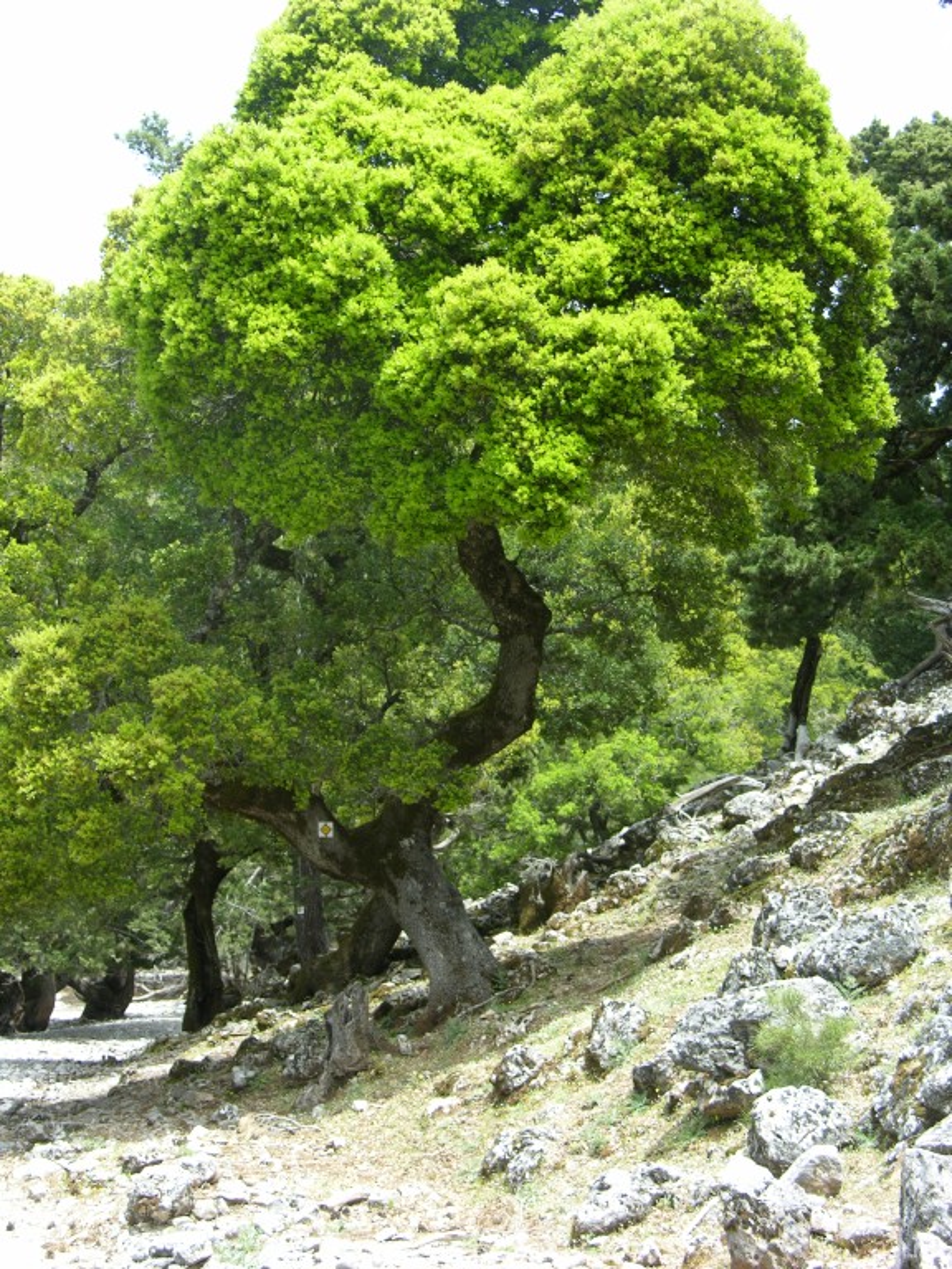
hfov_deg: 22.3
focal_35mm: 66
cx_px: 476
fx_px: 2420
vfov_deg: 29.4
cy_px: 634
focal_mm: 16.8
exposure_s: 1/93.5
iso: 50
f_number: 3.6
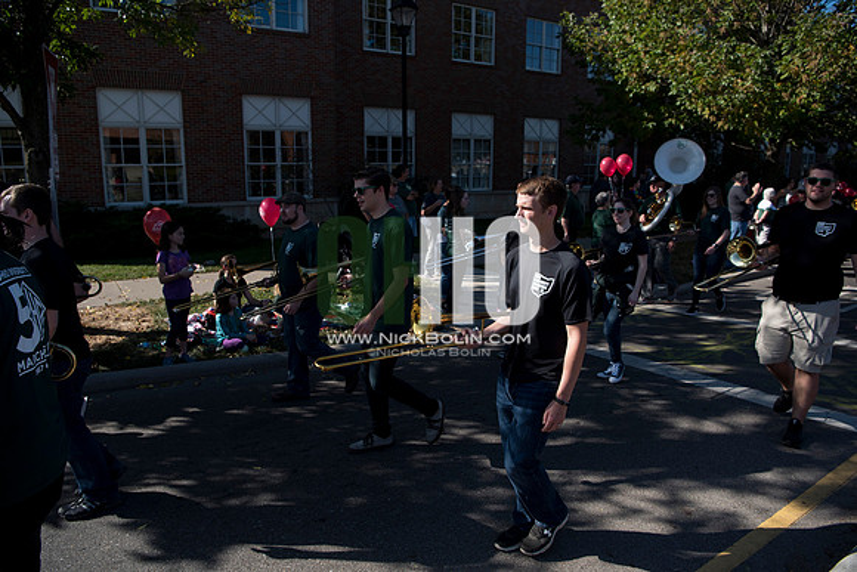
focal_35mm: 24
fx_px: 571
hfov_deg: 73.7
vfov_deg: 53.2
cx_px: 428
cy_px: 286
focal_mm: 24
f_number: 4.5
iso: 250
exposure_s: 1/1600
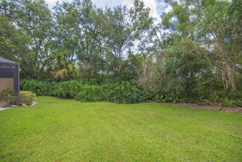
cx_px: 121
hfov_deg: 73.7
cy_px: 81
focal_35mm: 24
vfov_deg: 53.1
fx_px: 161
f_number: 2.8
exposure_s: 1/250
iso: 100
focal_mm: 16
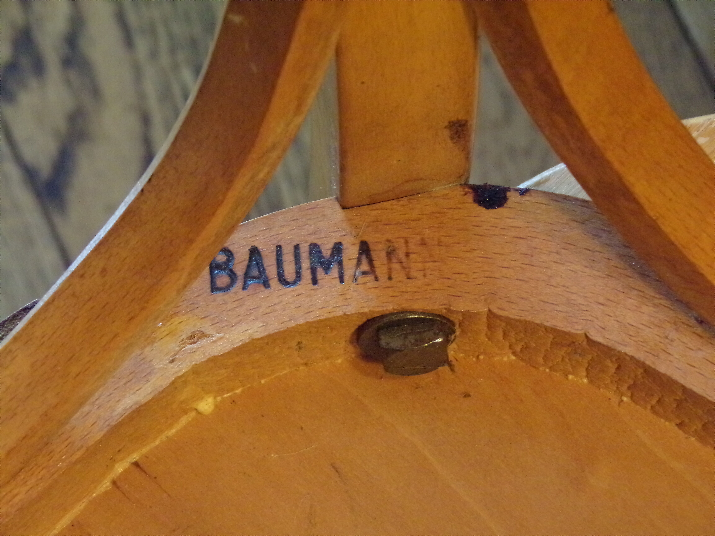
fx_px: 3119
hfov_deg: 13.1
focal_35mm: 151
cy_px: 268
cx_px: 358
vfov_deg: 9.8
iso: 800
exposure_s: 1/34
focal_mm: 27.1
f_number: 4.5
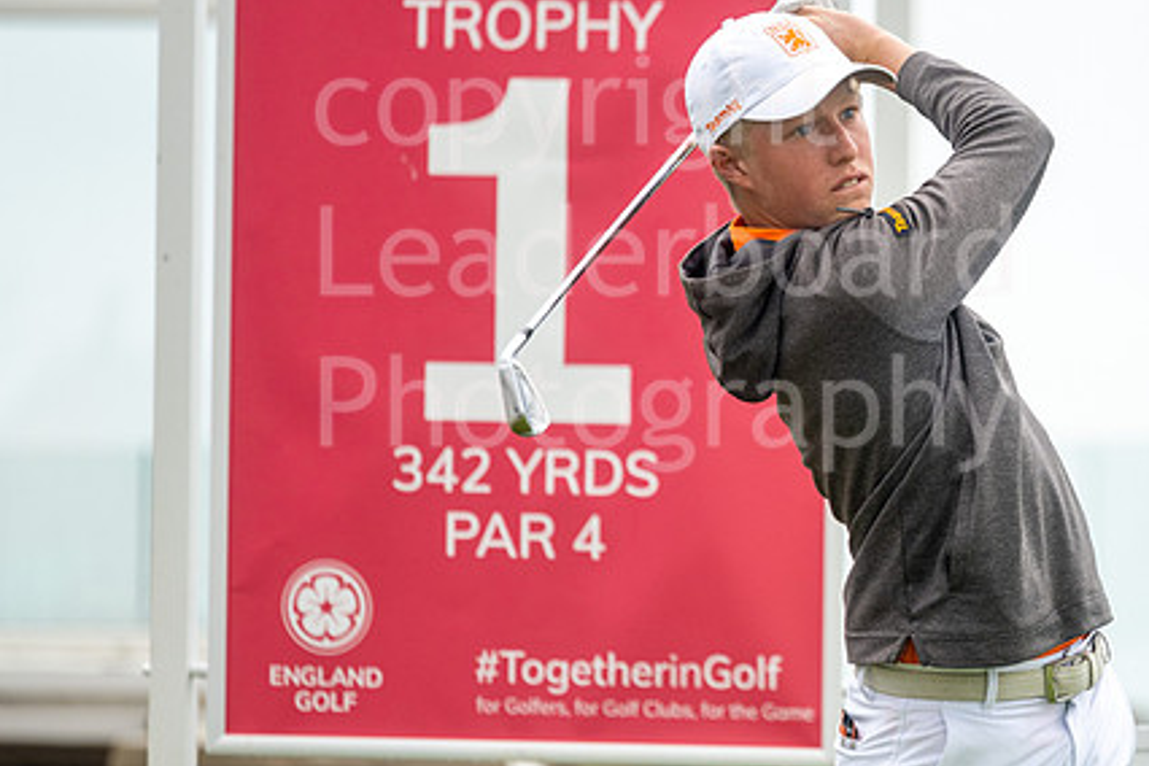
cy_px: 320
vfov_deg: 2.4
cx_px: 933
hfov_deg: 3.6
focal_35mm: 579
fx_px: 18478
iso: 400
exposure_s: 1/640
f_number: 4
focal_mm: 300
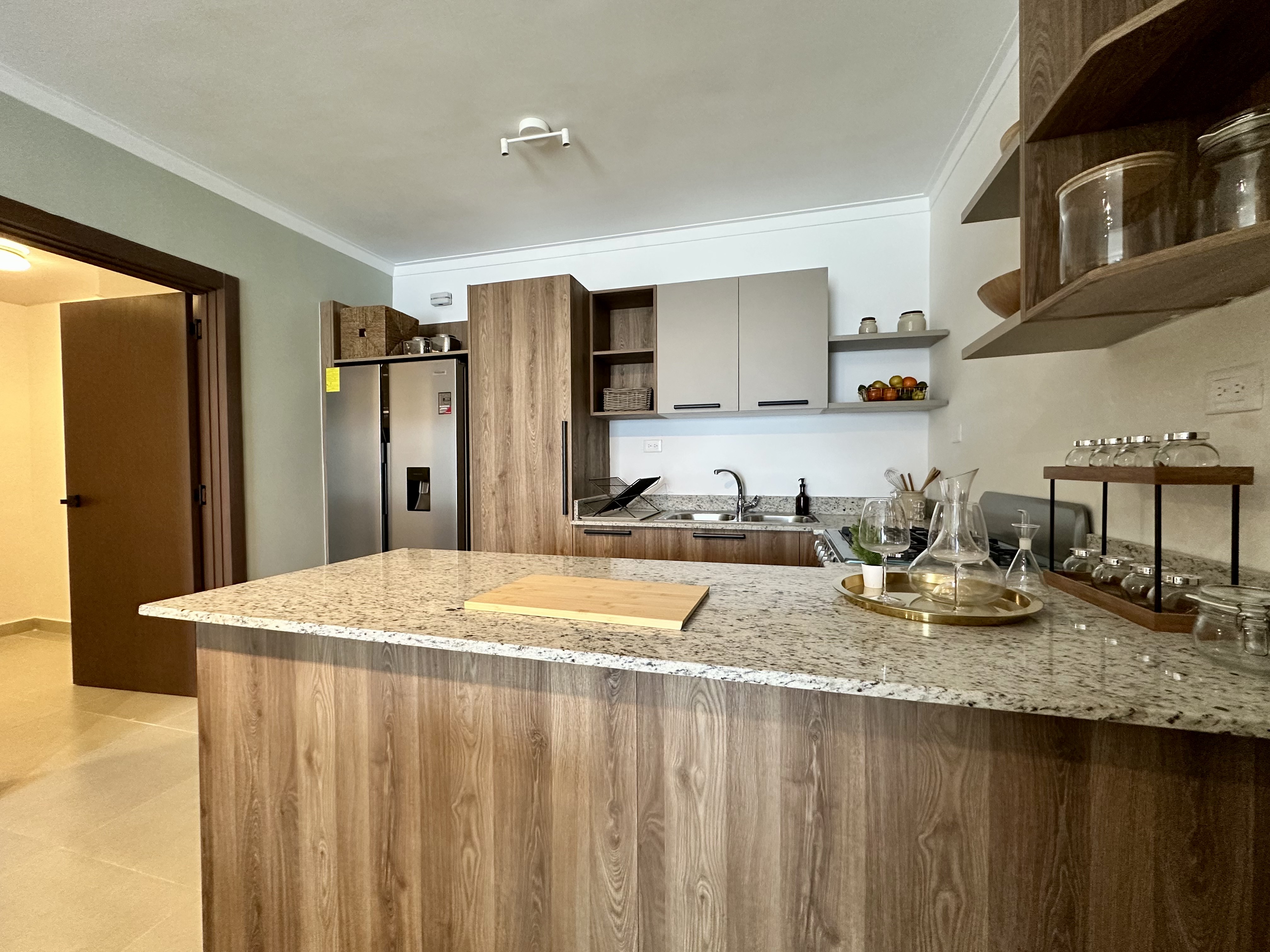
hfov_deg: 102.1
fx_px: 514
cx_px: 635
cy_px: 476
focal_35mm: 14
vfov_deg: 85.7
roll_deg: -0.1
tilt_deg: -1.0
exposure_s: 1/60
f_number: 2.2
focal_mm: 2.22
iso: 400
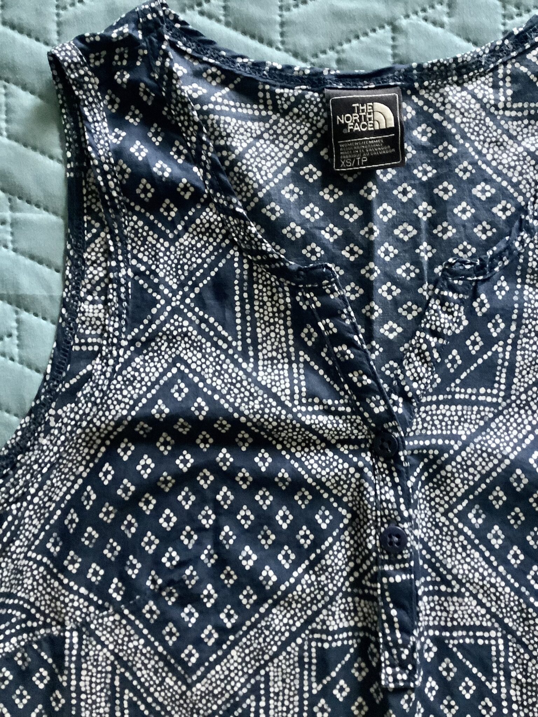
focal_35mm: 31
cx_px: 269
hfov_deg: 45.4
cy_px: 358
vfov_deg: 58.4
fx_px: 642
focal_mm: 3.3
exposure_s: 1/20
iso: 800
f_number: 2.4
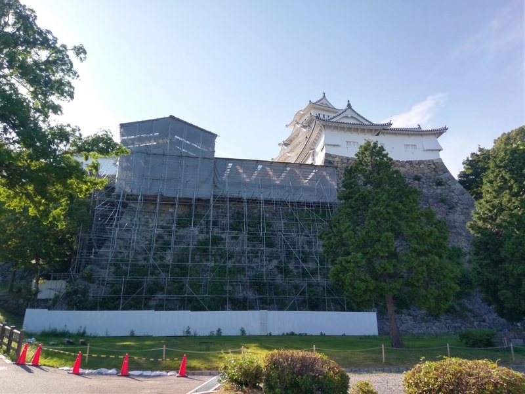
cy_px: 197
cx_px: 262
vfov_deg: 53.1
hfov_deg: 67.3
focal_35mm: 26
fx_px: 394
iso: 100
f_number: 1.8
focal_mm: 4.58
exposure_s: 1/828
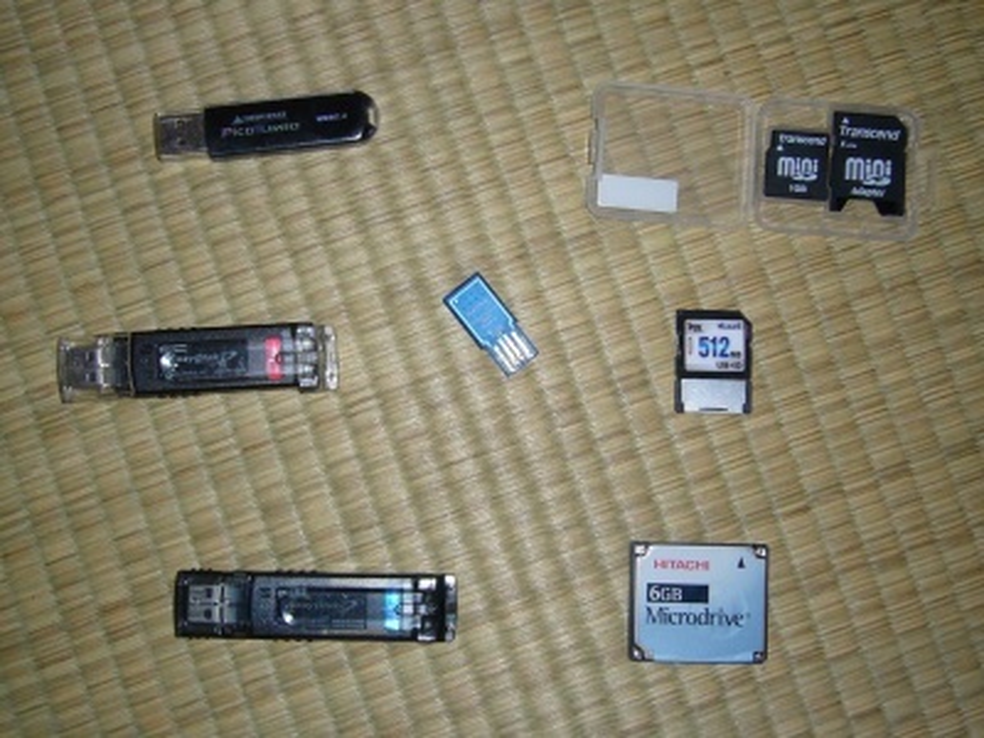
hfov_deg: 39.7
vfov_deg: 30.3
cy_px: 369
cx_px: 492
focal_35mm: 48
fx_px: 1364
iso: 100
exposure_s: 1/60
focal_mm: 5.8
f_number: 2.8
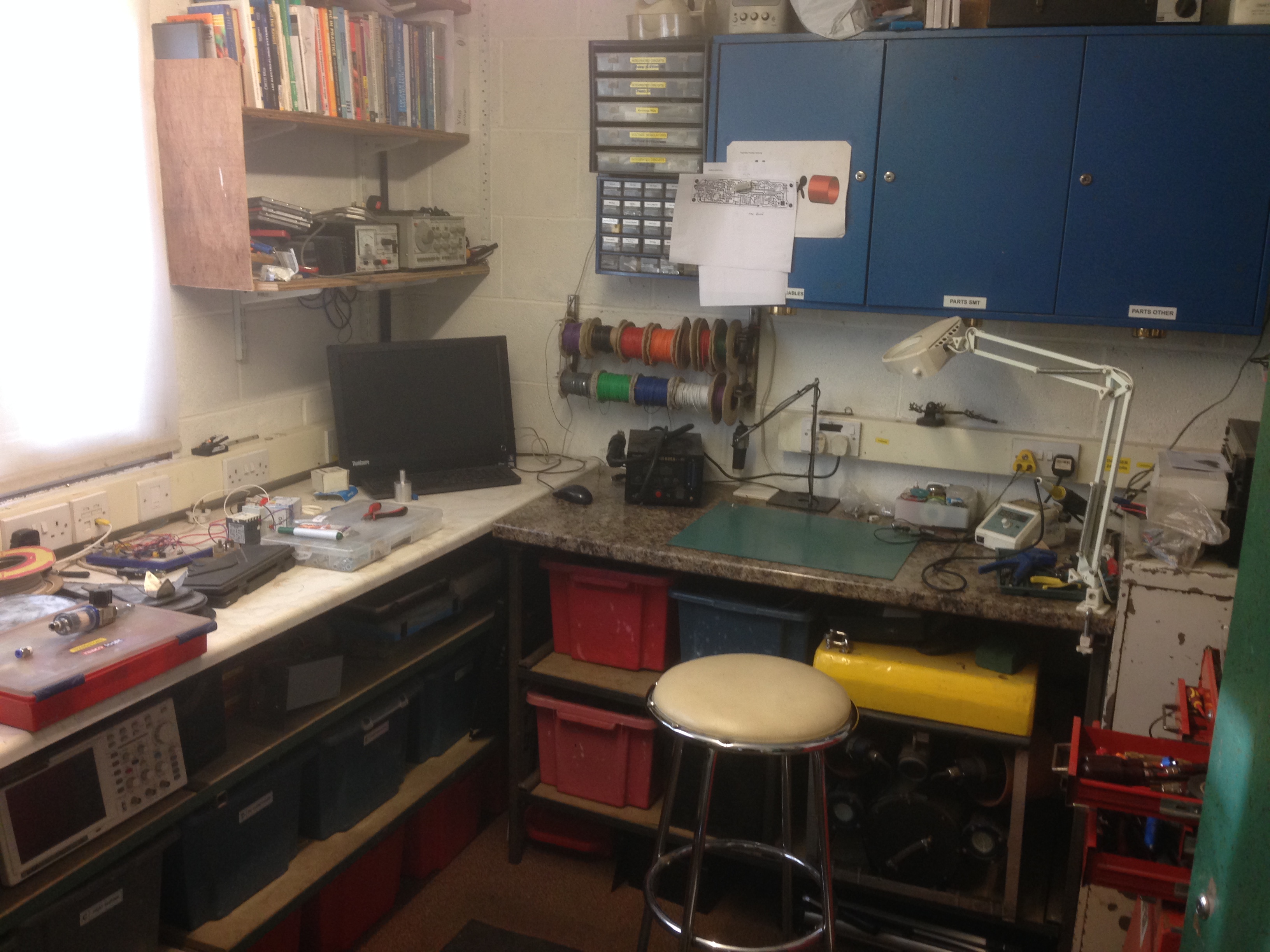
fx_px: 1211
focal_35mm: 33
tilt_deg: -14.6
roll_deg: +0.1
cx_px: 635
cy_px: 476
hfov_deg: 55.4
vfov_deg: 42.9
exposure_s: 1/20
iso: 100
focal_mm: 4.12
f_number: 2.4
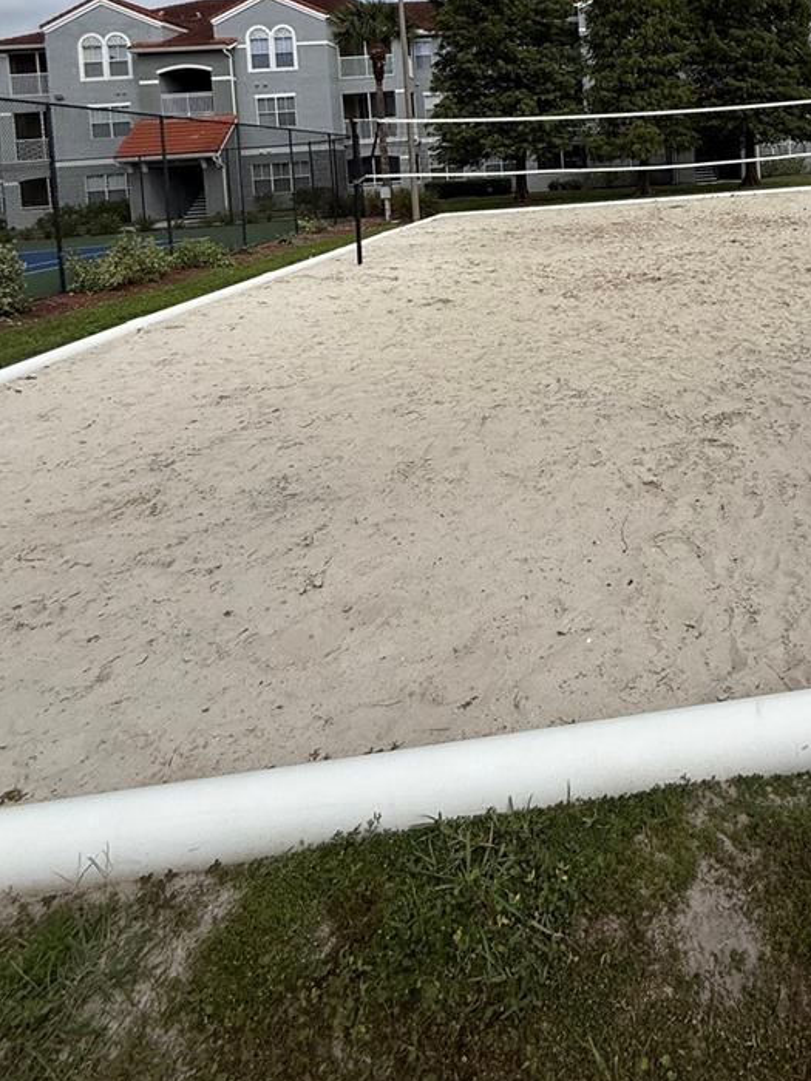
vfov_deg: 63.5
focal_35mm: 24
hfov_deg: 52.4
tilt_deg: +2.5
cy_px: 173
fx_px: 750
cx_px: 670
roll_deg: +6.3
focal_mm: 2.22
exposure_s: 1/3289
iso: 50
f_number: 2.2
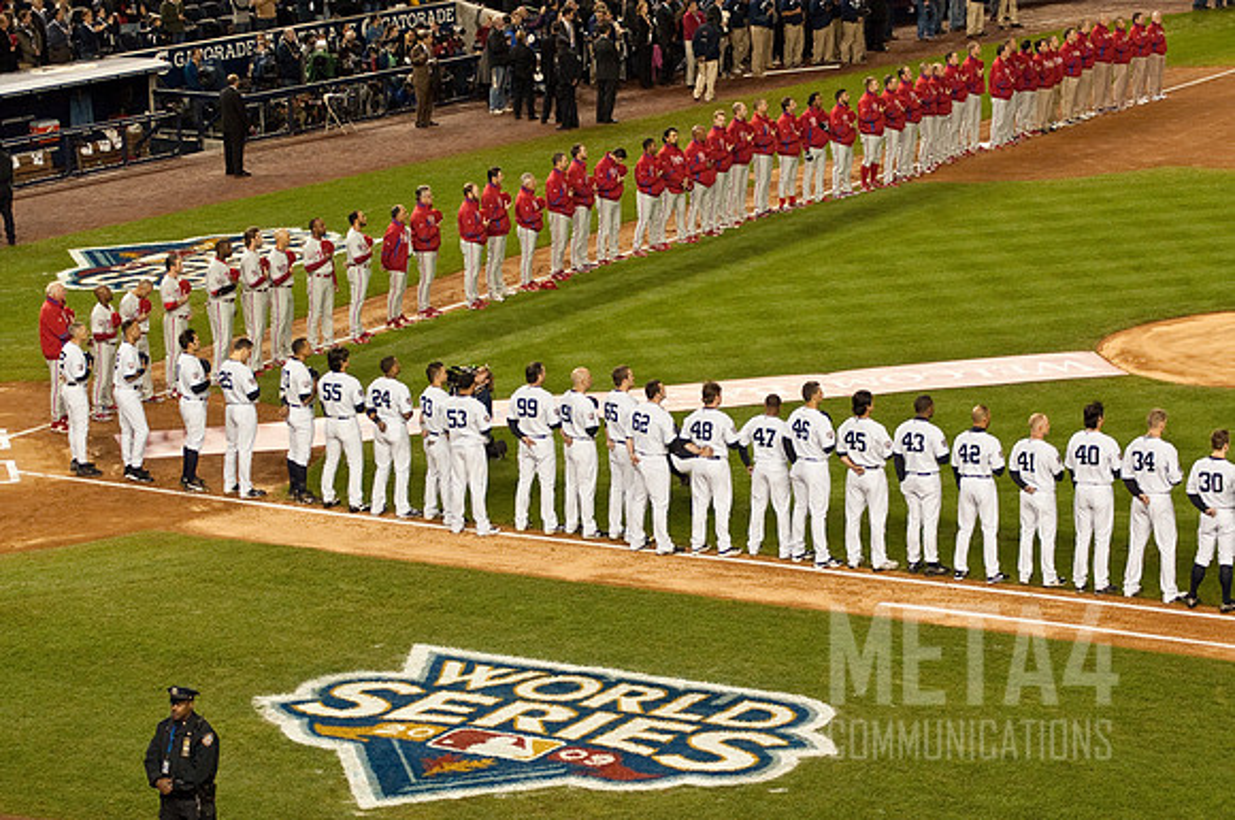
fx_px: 3789
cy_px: 432
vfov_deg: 12.3
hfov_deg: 18.5
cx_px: 585
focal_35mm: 111
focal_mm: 70
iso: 640
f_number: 7.1
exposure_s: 1/160
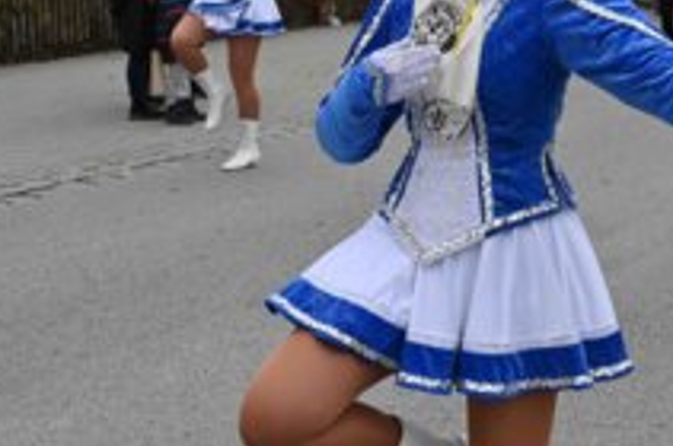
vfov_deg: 17.8
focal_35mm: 76
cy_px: 105
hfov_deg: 26.1
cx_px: 568
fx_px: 1419
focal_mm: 40
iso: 2500
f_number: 14
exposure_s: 1/800
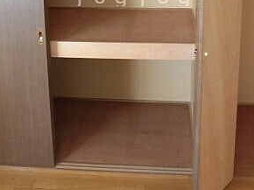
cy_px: -4
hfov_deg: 36.2
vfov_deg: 25.9
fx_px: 389
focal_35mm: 53
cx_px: 134
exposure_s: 1/40
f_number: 3.1
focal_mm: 4.3
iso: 250
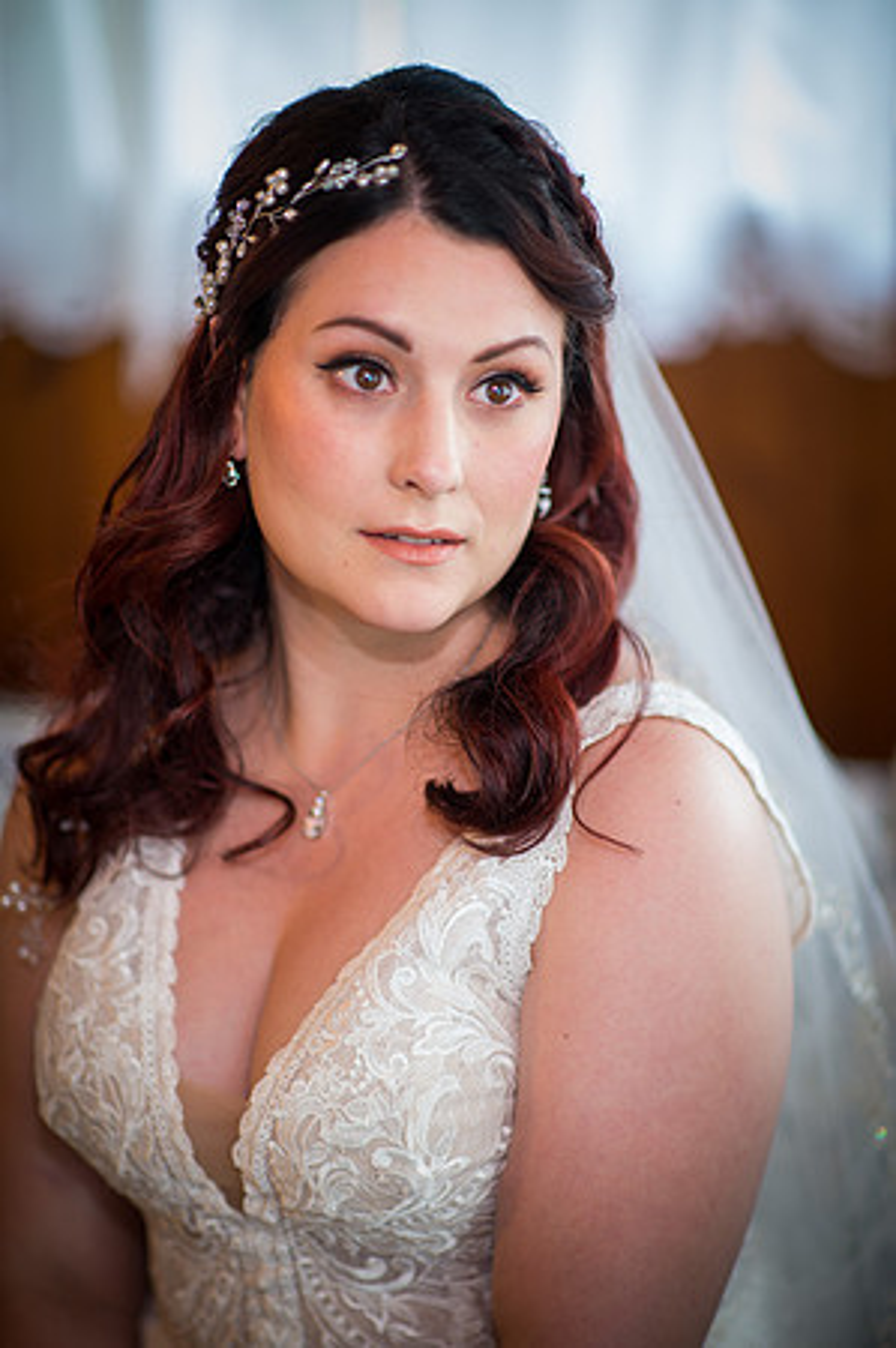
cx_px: 448
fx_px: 3180
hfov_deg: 16.0
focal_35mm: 85
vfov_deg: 23.9
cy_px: 674
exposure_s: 1/30
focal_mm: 85
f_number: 1.4
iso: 400
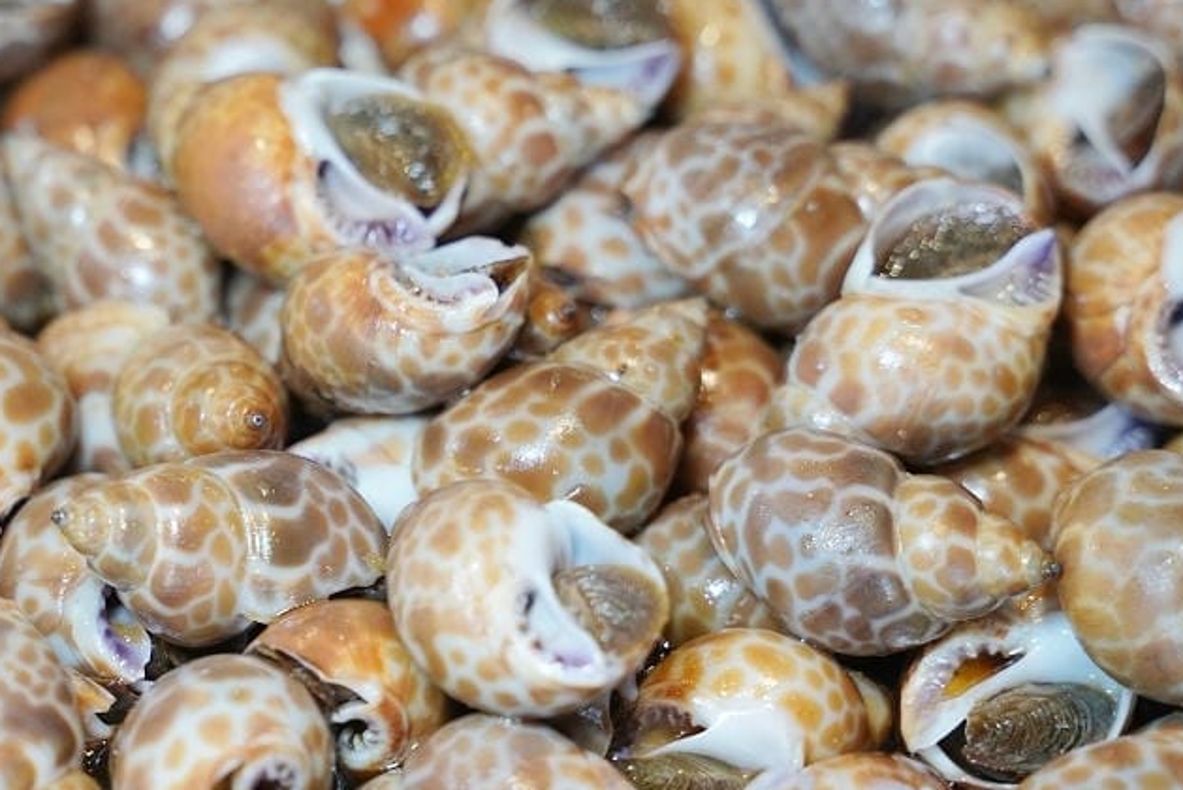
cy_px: 399
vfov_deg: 9.6
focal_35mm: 143
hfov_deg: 14.3
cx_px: 275
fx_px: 4701
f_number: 4
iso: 1600
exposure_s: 1/160
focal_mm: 75
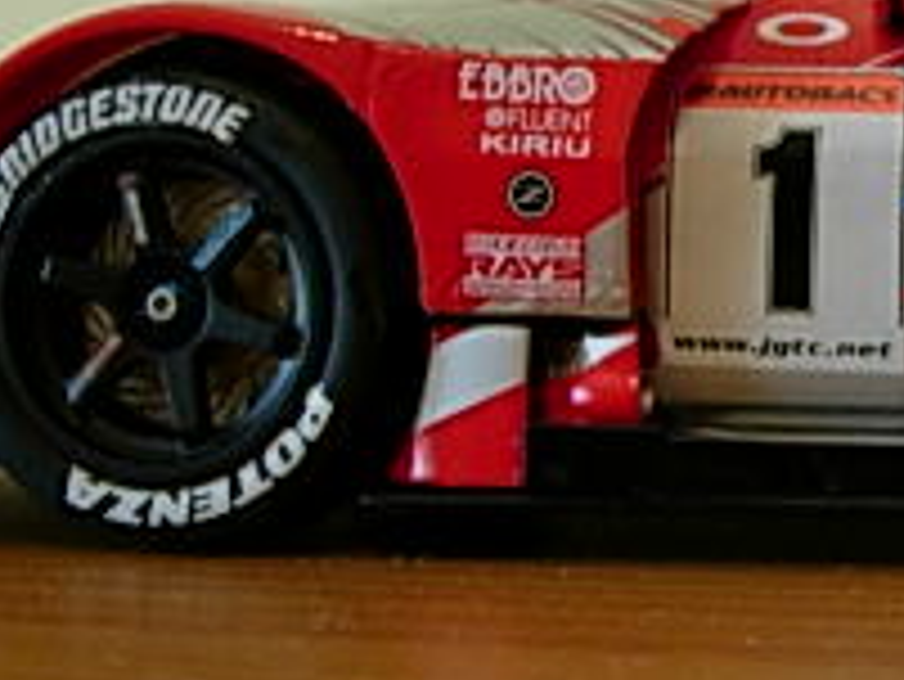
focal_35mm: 121
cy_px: 126
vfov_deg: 12.2
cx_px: 1142
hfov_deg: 15.6
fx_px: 3162
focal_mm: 7.8
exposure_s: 1/32
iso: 89
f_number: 2.8
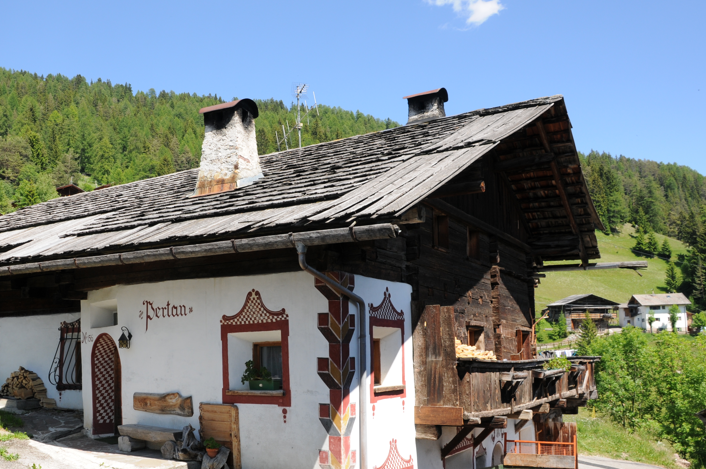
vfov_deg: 33.9
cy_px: 297
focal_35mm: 39
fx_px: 764
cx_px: 273
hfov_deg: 49.2
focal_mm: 20
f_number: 7.1
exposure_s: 1/200
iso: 200
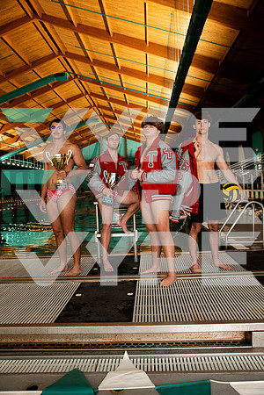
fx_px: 330
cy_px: 198
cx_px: 132
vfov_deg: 61.9
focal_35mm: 30
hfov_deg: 43.6
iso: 800
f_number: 5
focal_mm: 30
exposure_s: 1/200
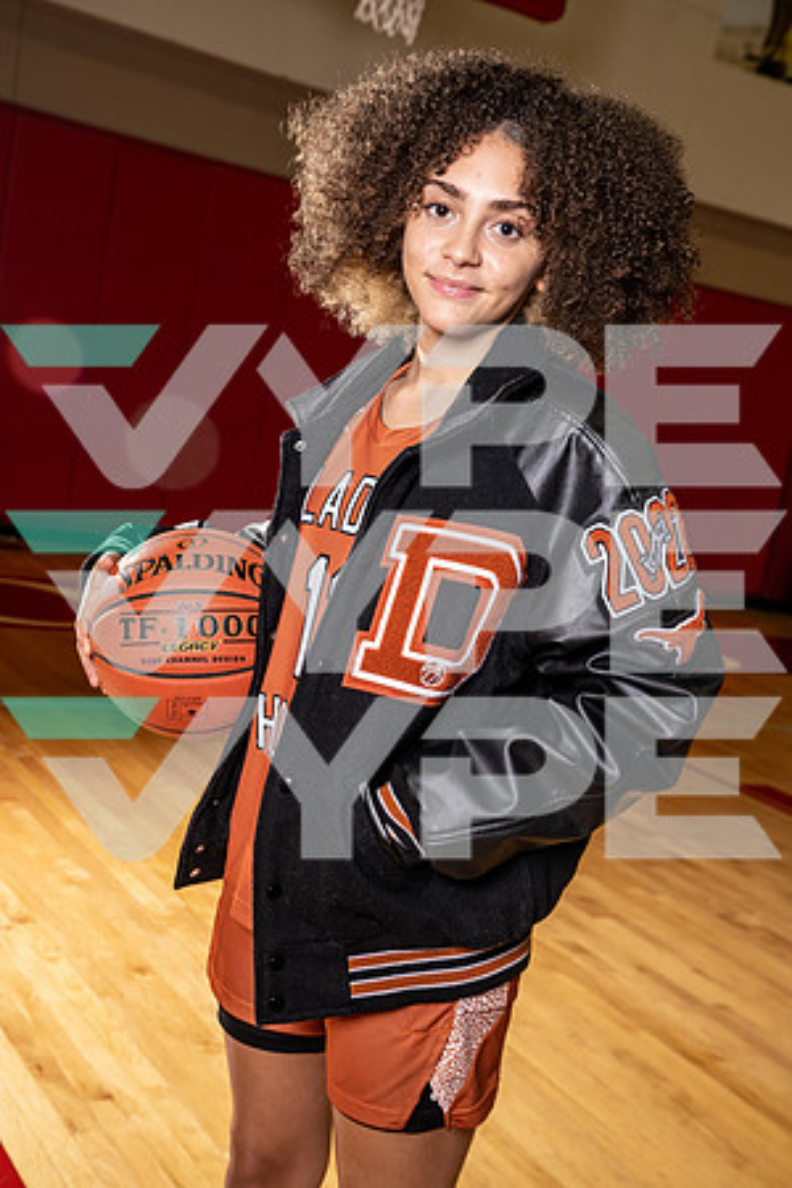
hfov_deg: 29.9
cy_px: 594
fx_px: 1485
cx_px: 396
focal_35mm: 45
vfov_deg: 43.6
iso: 800
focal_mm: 45
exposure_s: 1/250
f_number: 5.6
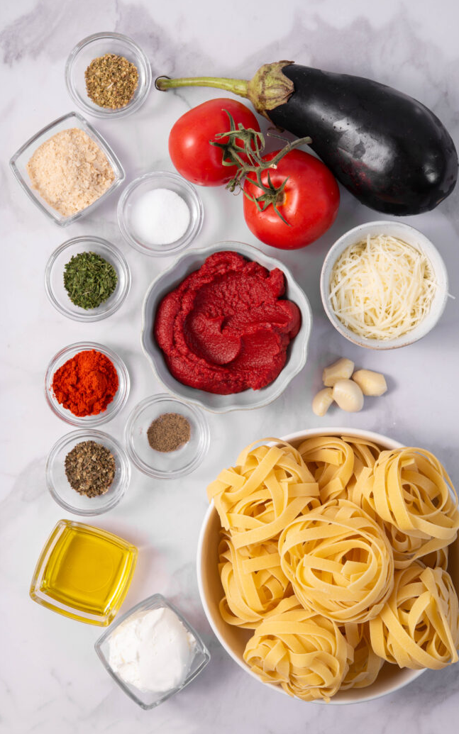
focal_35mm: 62
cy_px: 369
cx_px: 247
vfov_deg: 33.0
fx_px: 1241
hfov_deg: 21.0
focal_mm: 60
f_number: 11
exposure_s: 1/4
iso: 100
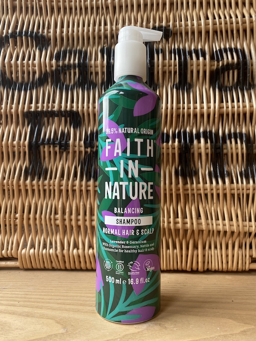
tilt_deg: +2.8
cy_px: 170
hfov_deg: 53.1
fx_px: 256
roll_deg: +1.0
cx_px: 128
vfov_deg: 67.3
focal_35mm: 26
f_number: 1.8
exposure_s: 1/121
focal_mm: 4.25
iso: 80
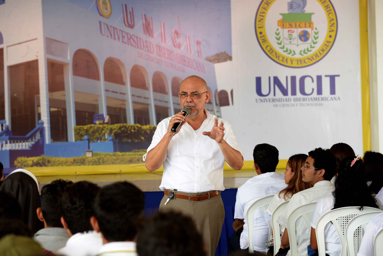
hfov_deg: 10.3
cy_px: 128
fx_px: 2128
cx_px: 192
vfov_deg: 6.9
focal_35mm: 200
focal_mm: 200
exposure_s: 1/100
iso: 1600
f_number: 8
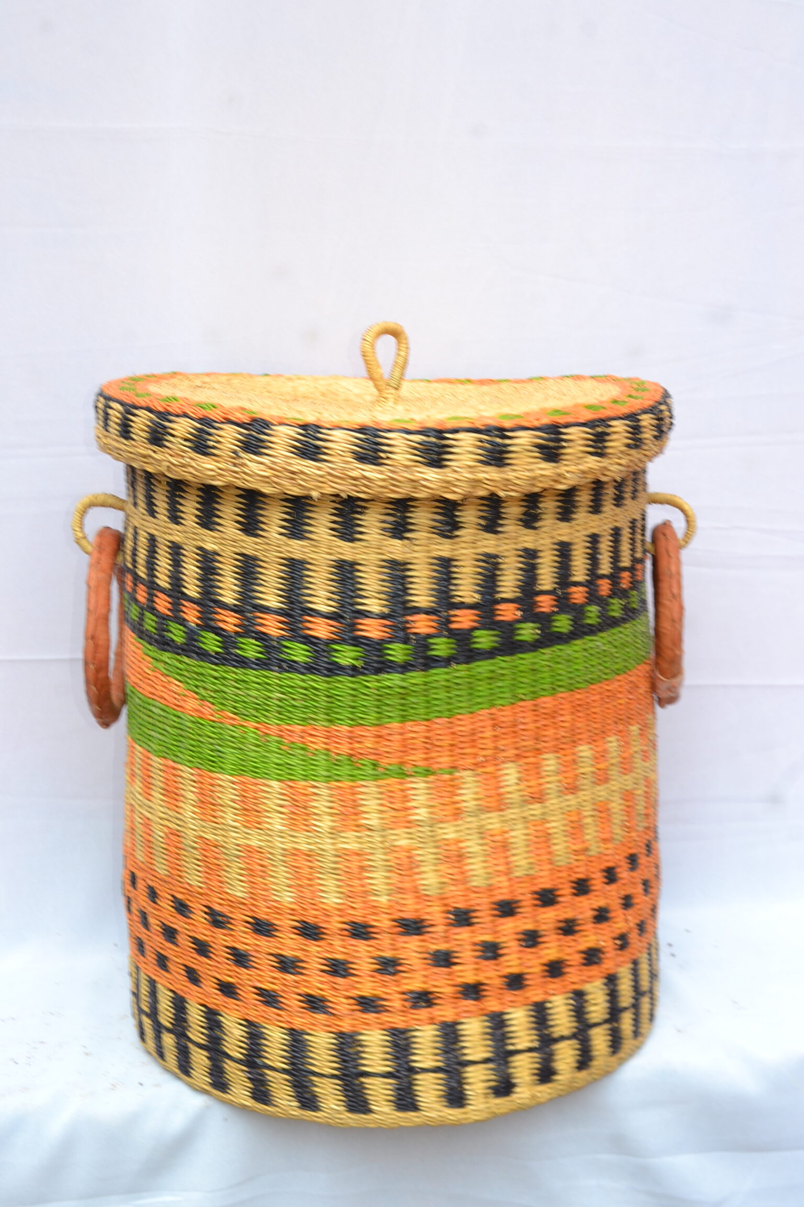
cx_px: 402
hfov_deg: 28.1
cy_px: 604
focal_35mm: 48
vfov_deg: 41.1
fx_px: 1608
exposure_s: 1/60
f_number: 5.6
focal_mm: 32
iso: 100
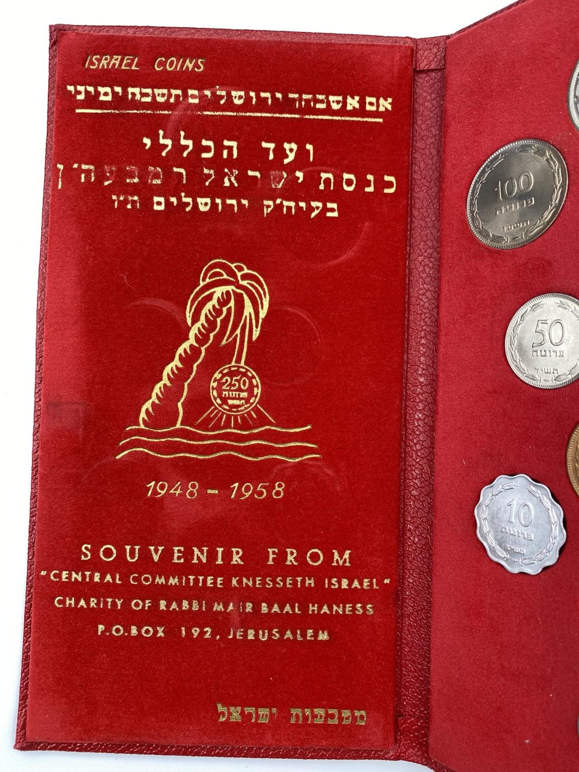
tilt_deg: -88.1
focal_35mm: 26
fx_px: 580
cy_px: 386
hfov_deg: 53.1
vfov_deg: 67.3
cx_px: 290
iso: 32
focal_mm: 4.25
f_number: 1.8
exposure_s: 1/107
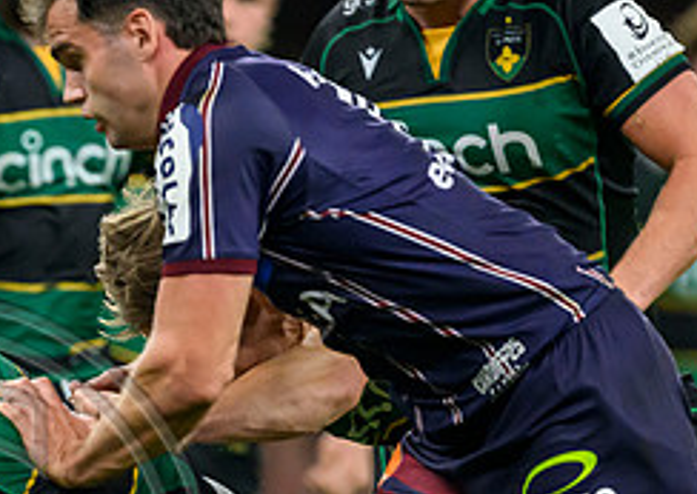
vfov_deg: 1.2
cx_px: -150
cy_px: 670
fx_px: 23202
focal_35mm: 1175
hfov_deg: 1.7
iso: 5000
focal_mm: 400
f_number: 3.2
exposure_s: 1/3200
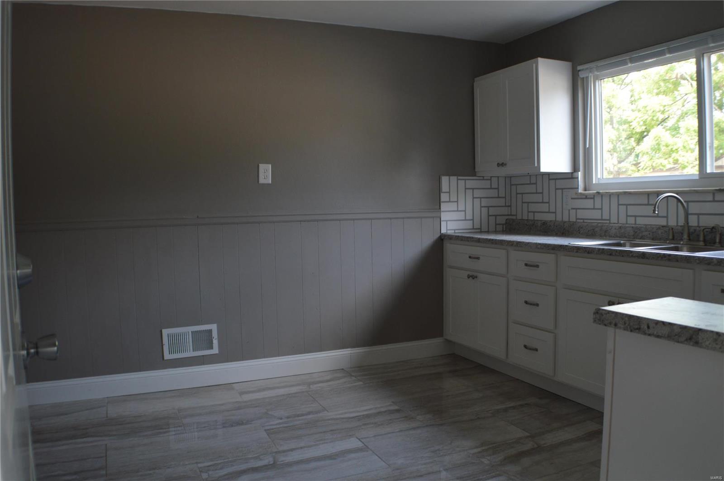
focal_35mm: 36
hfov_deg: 53.2
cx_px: 362
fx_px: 723
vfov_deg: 36.8
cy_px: 240
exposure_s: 1/80
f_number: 4.5
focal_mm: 24
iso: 400
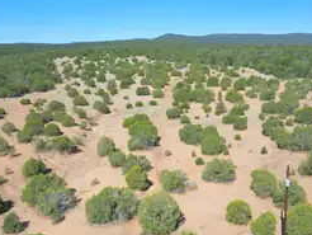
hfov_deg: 47.8
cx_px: 156
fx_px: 352
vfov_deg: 36.9
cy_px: 122
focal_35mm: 39
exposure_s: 1/2500
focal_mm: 6.72
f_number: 1.7
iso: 100
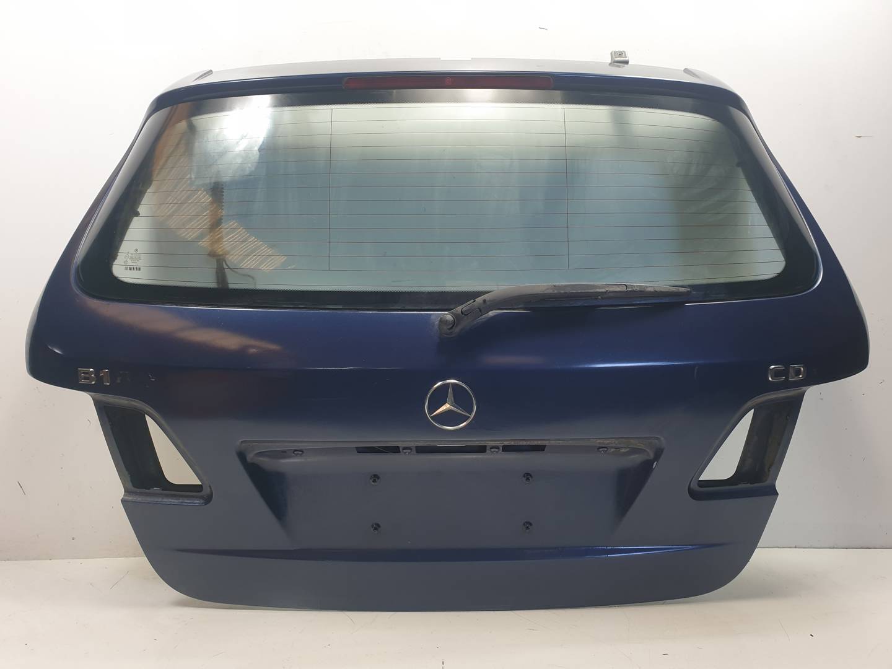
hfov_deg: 67.3
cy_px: 334
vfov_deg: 53.1
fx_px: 670
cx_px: 446
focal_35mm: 26
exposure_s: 1/100
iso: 80
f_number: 2.4
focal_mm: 4.3
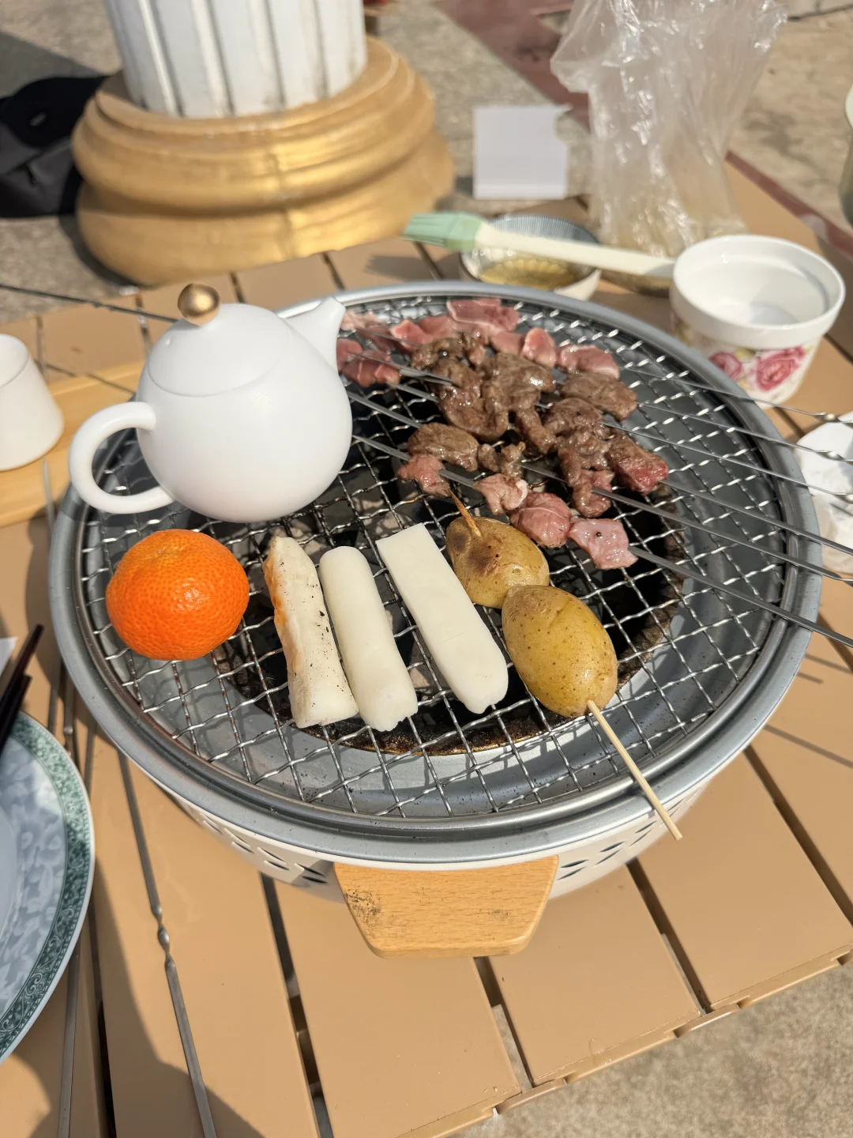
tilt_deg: -49.3
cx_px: 426
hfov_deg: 56.8
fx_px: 789
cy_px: 569
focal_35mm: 24
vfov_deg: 71.6
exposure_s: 1/5814
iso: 80
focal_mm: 6.86
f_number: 1.78
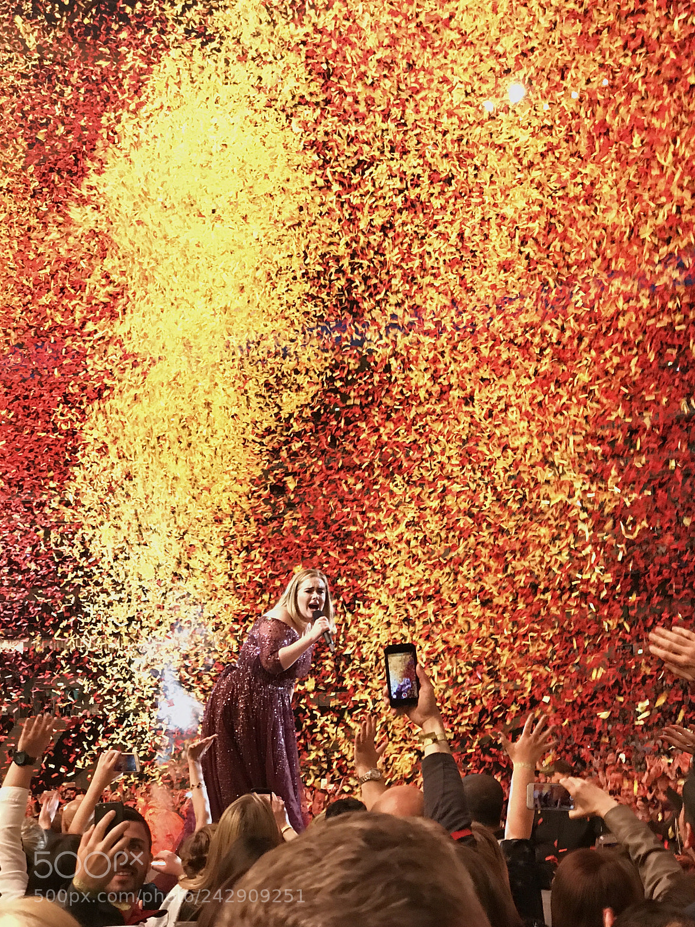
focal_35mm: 58
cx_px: 351
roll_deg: +1.2
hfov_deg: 25.2
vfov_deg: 33.2
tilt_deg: +11.2
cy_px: 471
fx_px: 1553
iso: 320
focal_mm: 6.6
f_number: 2.8
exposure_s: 1/50
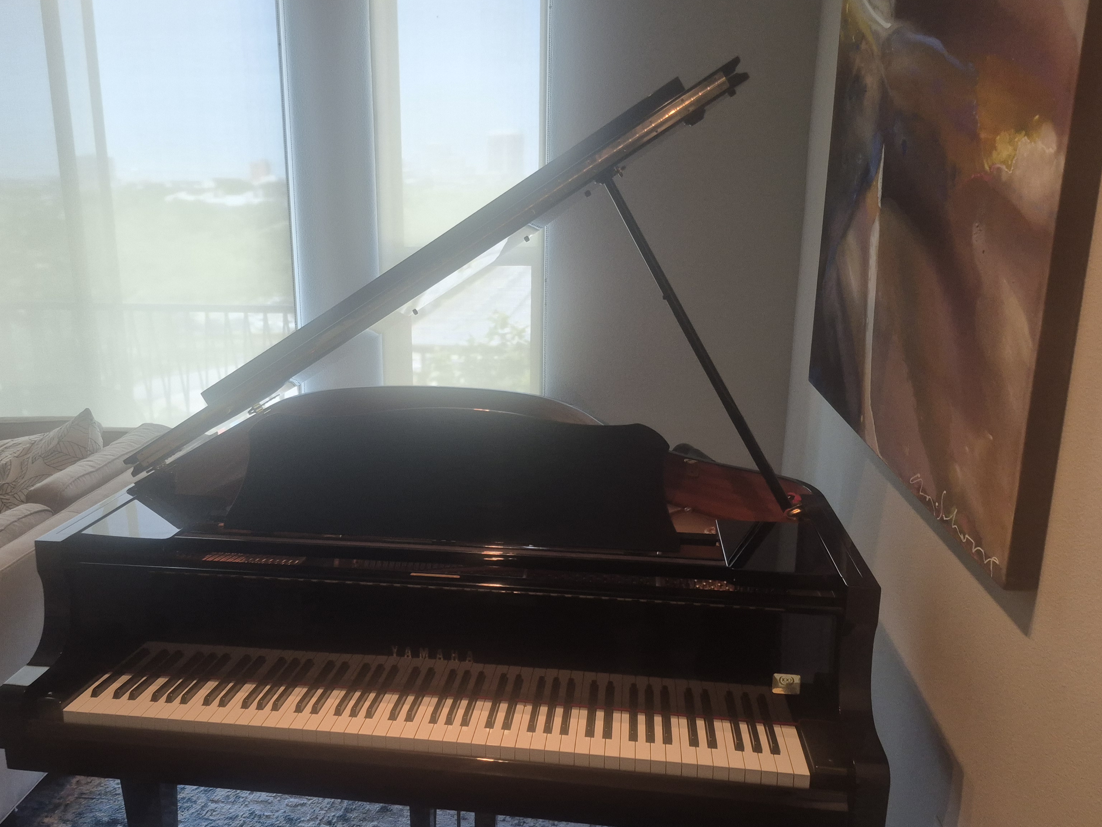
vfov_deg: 46.7
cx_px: 471
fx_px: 955
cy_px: 466
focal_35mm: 30
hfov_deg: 59.7
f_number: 1.8
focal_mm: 5.4
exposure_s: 1/120
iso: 250
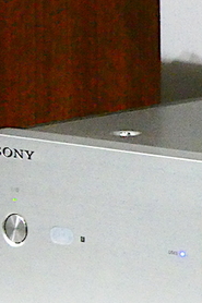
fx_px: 3750
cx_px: 461
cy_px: 244
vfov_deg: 4.6
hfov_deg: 3.1
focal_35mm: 445
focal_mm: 22.3
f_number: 6.3
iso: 1600
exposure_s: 1/30
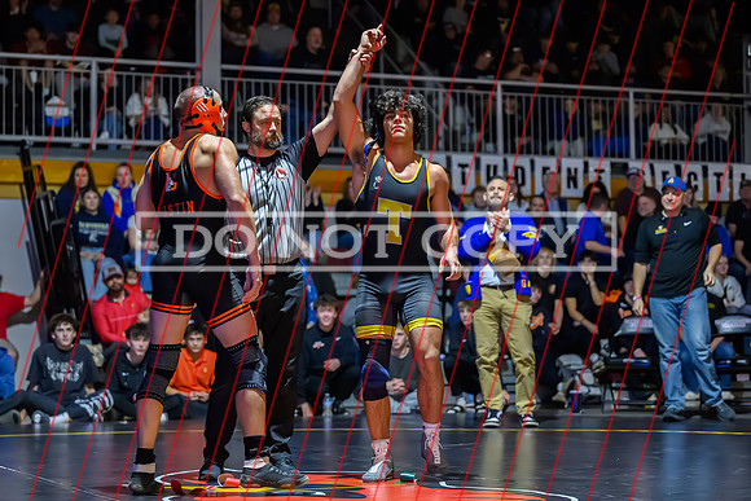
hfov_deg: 23.0
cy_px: 236
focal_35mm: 88
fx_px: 1842
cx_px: 368
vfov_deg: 15.5
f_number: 2.8
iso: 12800
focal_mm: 81
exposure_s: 1/320
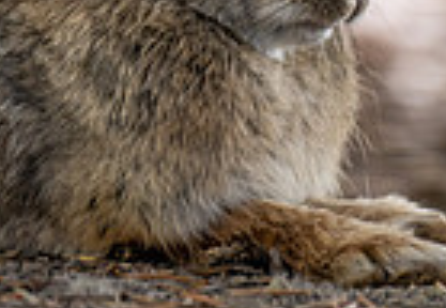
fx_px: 28573
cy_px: -228
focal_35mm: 2281
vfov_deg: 0.6
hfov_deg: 0.9
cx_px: 434
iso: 200
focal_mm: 500
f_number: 5.6
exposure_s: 1/20
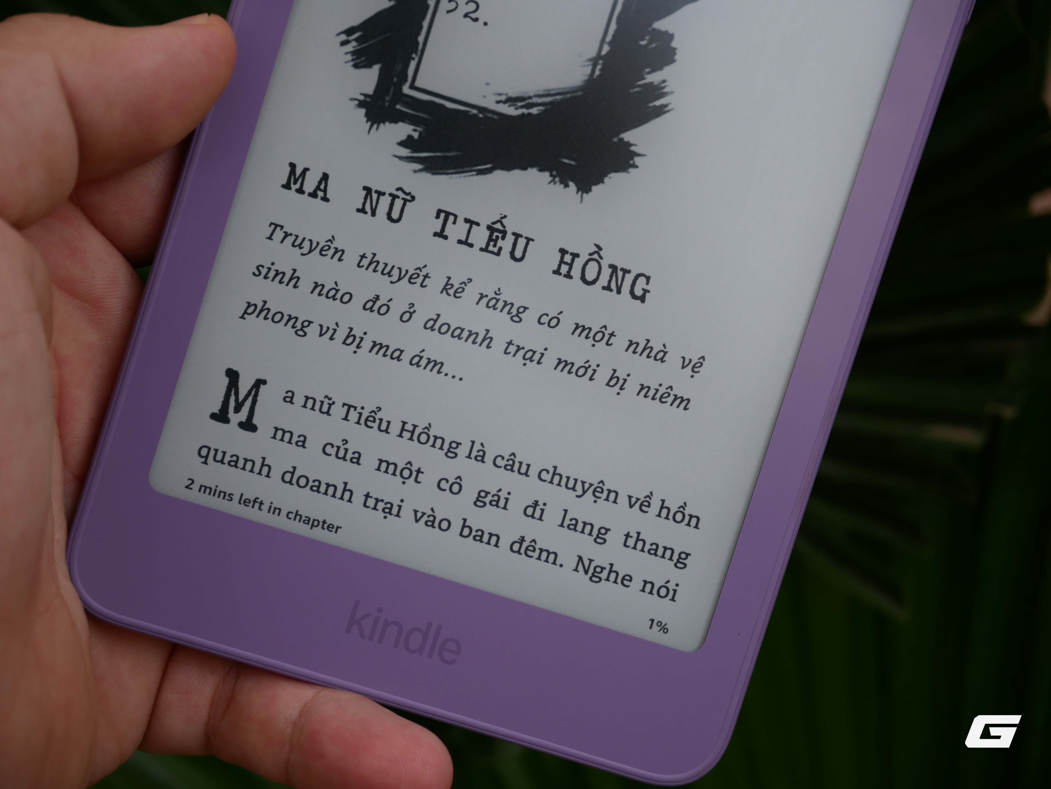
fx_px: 2551
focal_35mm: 84
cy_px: 394
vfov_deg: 17.6
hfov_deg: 23.3
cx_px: 526
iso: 200
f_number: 5.6
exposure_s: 1/125
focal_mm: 42
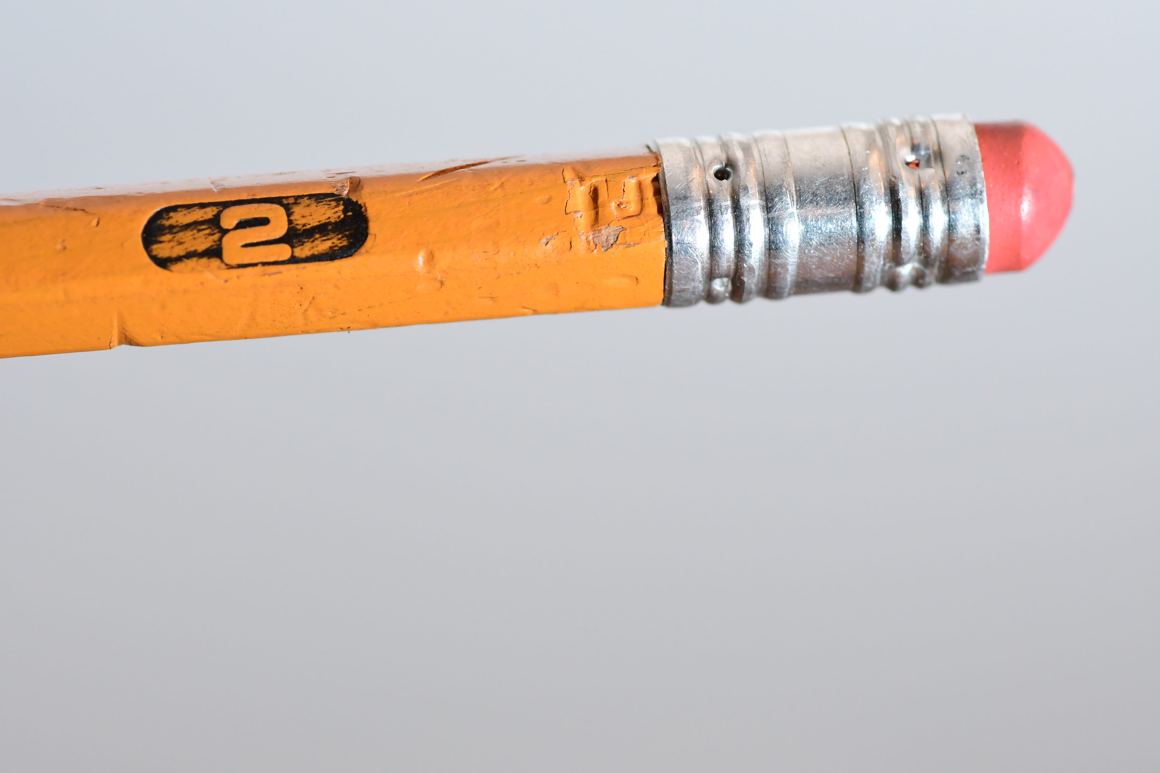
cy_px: 386
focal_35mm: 150
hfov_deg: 13.7
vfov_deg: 9.1
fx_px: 4833
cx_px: 580
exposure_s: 1/250
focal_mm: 100
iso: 2500
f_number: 9
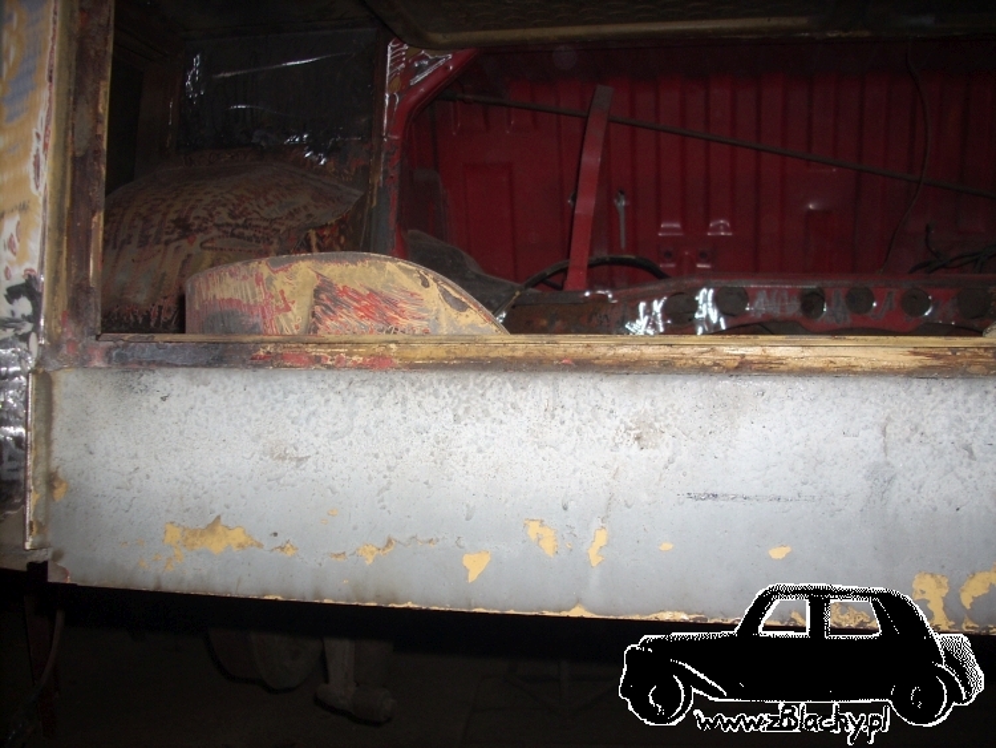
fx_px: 1065
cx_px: 498
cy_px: 374
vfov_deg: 38.7
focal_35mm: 37
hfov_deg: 50.1
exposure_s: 1/60
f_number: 2.8
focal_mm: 6.2
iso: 64
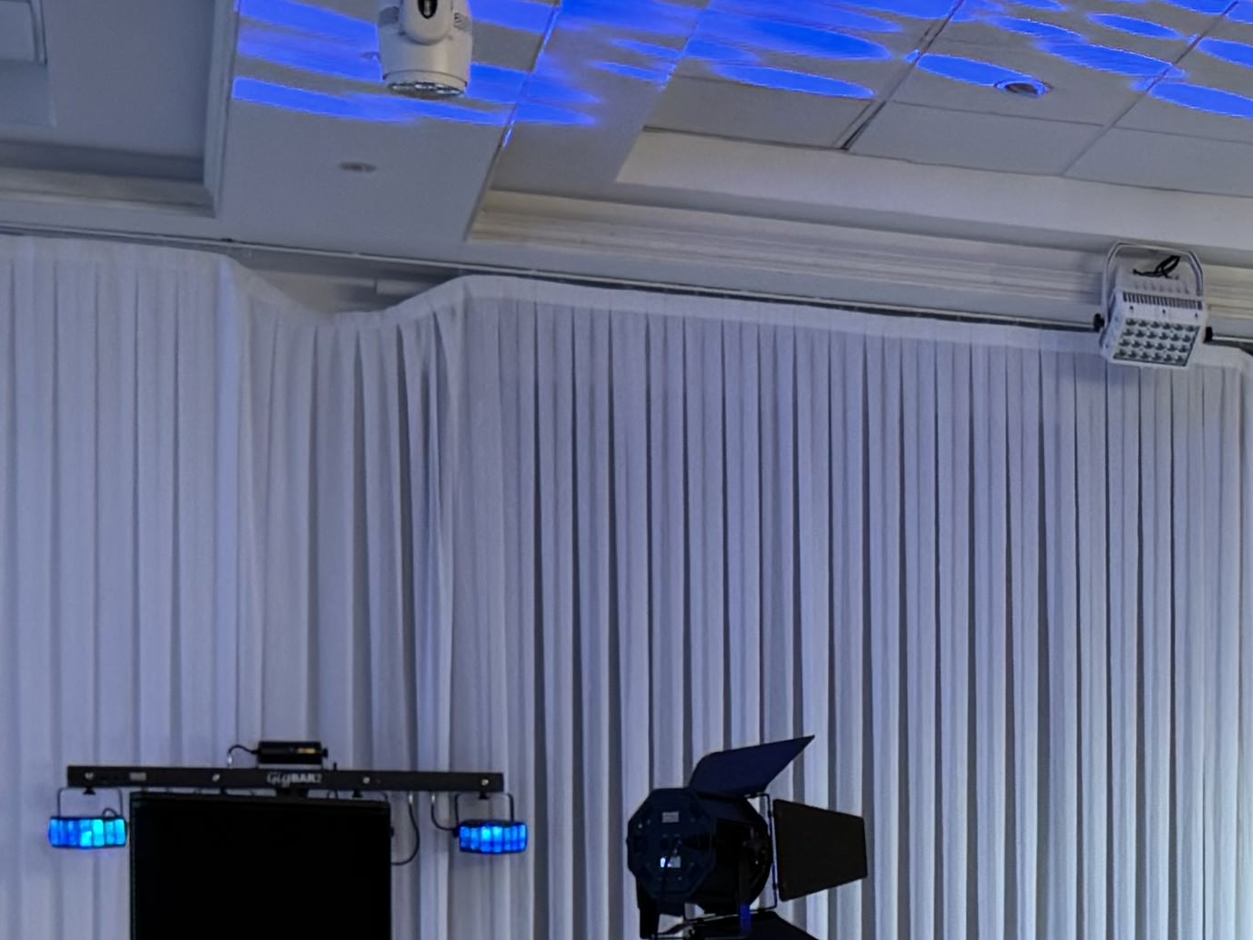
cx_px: 1580
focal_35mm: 99
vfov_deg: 14.5
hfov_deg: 18.6
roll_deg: -0.5
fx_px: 3584
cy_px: 1135
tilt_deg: +0.4
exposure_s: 1/100
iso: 200
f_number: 1.78
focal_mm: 6.76
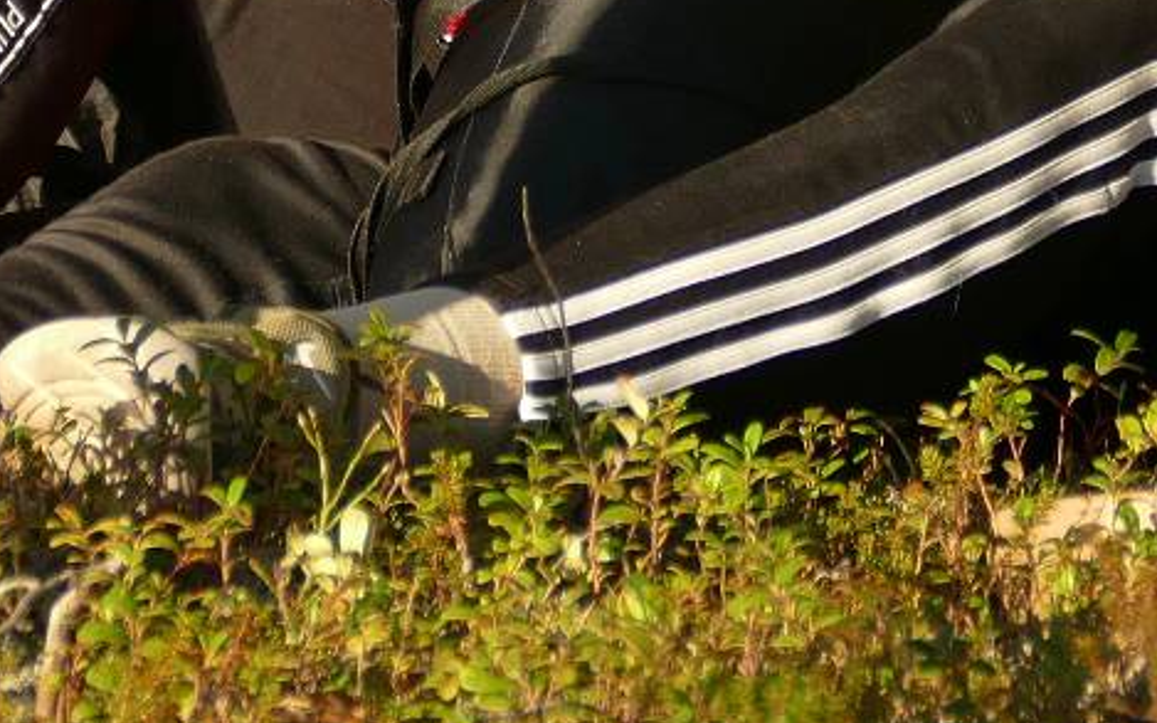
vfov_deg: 1.9
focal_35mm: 688
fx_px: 21691
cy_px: -674
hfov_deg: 3.1
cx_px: 952
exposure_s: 1/640
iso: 200
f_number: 3.9
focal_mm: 52.4
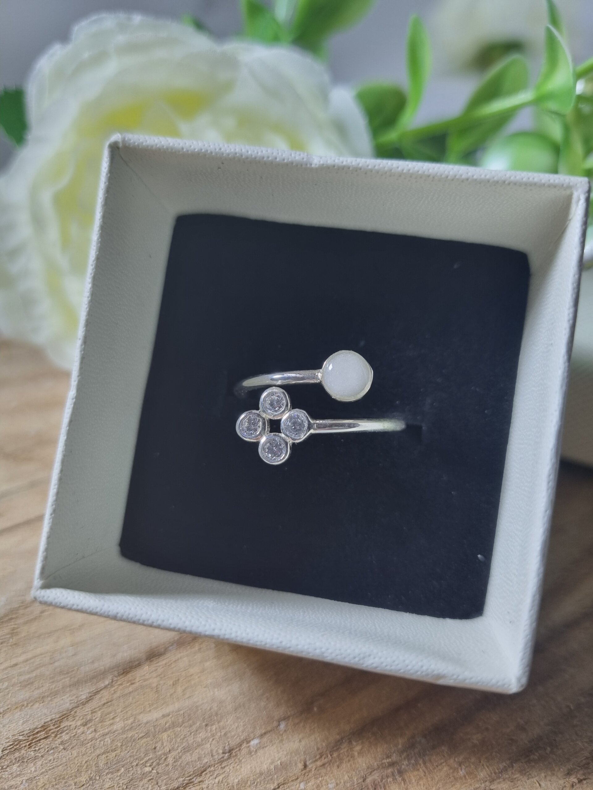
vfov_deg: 67.3
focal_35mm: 26
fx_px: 594
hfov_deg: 53.1
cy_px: 395
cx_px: 296
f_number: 1.8
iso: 80
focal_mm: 5.4
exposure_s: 1/100
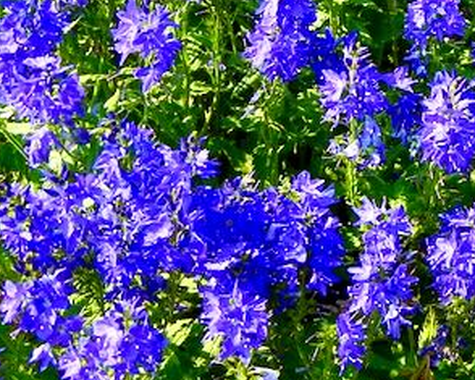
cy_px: 40
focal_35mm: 102
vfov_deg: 14.9
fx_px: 1433
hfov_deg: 17.9
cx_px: 569
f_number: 3.5
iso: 160
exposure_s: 1/391
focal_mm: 5.4
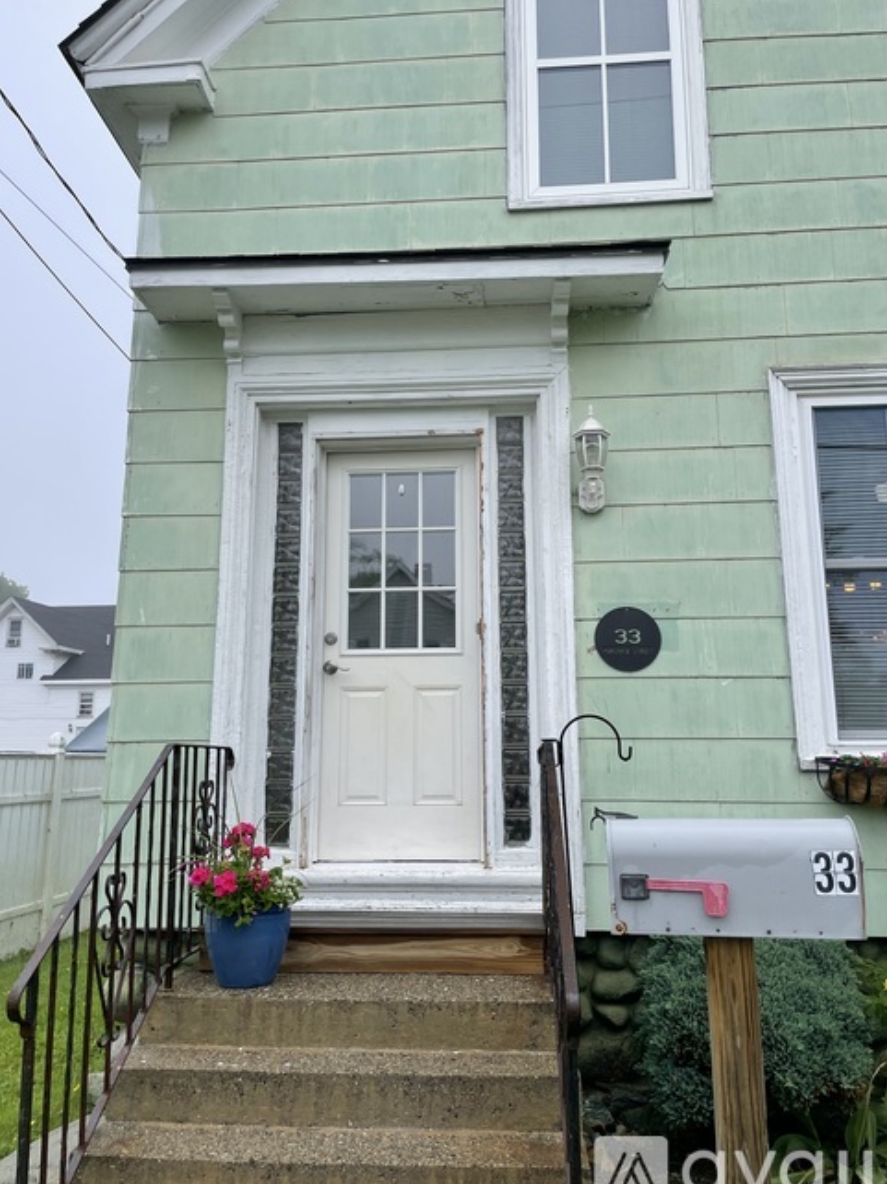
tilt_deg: +11.3
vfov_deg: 65.3
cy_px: 595
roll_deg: -0.8
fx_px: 923
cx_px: 432
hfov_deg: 51.3
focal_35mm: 27
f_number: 1.6
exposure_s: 1/1006
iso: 32
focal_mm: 4.2
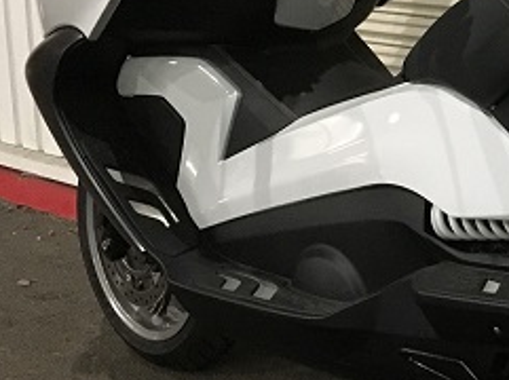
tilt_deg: -9.6
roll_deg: -1.7
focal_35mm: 85
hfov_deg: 21.5
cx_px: 606
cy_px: 155
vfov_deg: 17.3
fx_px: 1248
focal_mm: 4.15
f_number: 2.2
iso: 320
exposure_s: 1/15
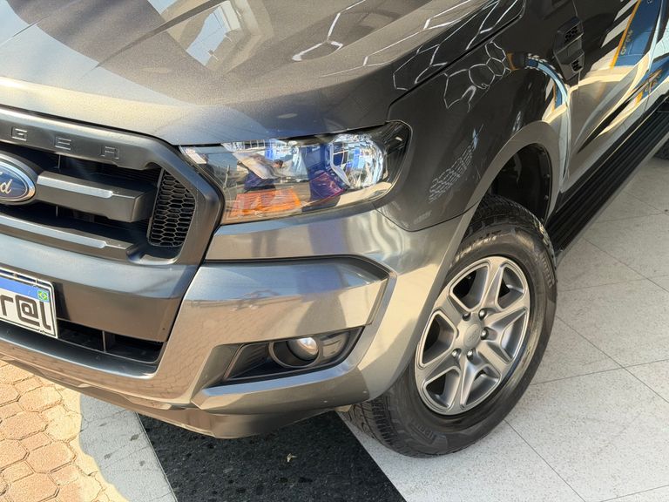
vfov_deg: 30.3
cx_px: 334
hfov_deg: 39.7
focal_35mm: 48
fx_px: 928
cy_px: 251
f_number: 1.78
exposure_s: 1/663
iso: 100
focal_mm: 6.76
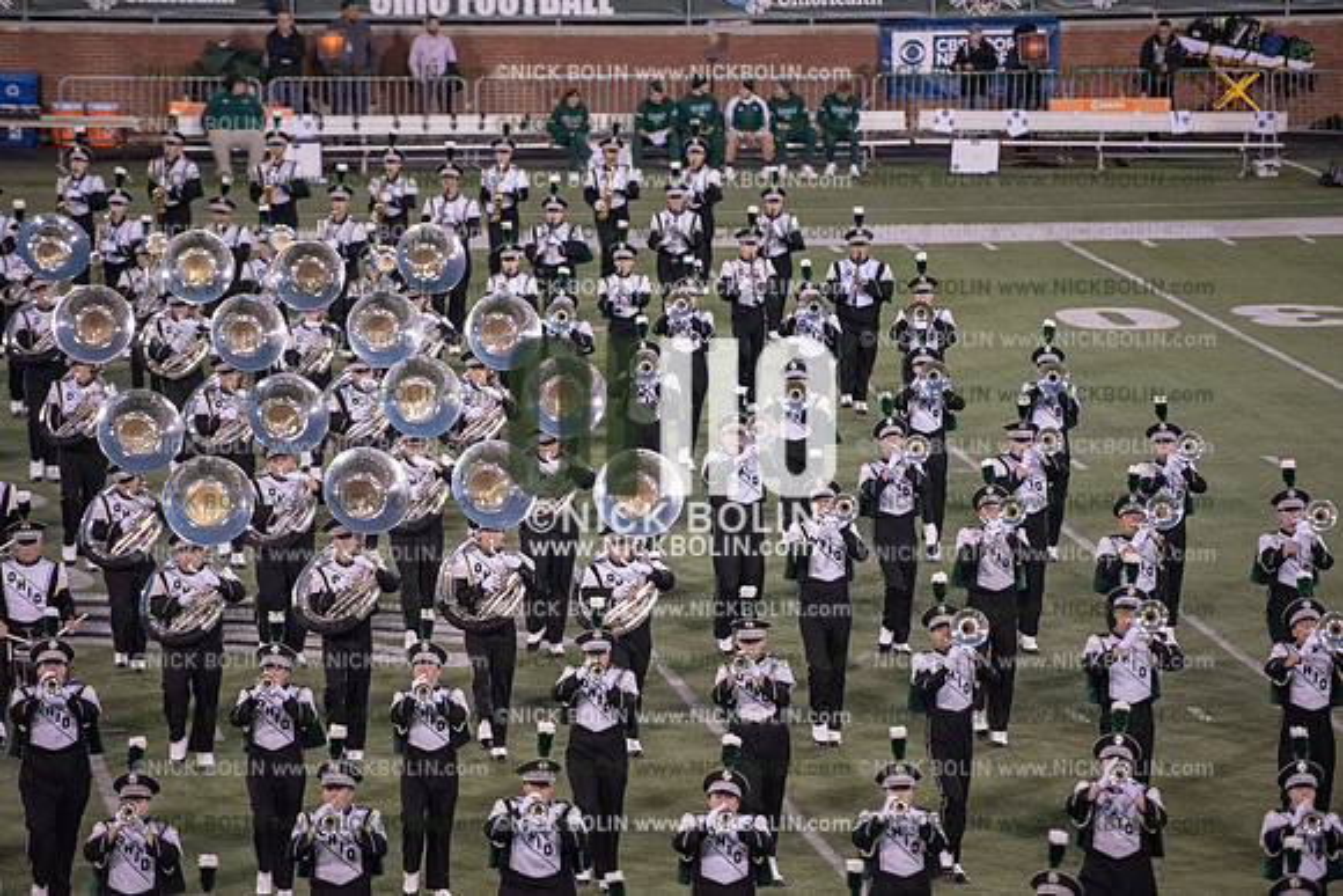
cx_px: 672
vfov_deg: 6.9
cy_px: 448
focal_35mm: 200
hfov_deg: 10.3
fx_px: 7463
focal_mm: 200
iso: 5000
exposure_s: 1/1250
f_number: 3.2
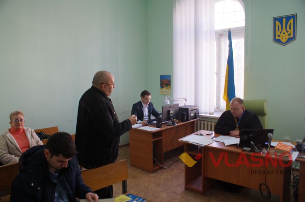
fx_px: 254
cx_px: 152
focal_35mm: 30
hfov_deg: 62.0
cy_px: 101
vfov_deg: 43.5
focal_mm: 20
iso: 500
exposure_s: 1/60
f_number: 4
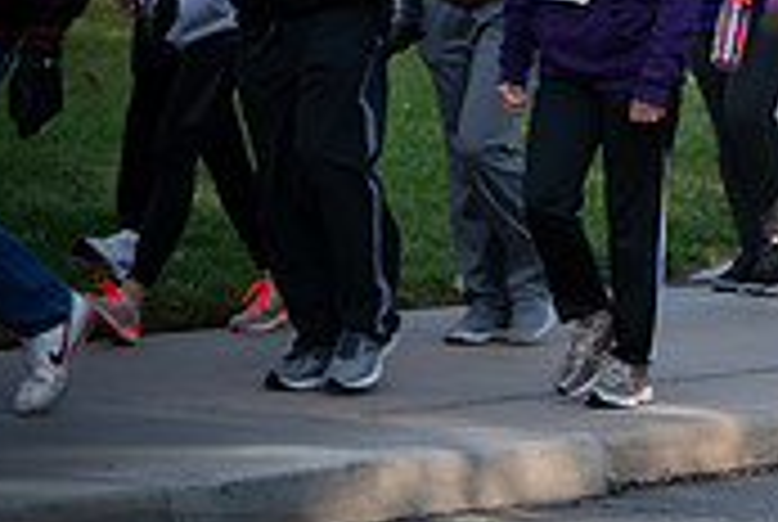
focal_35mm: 569
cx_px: 1088
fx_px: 12318
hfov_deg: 3.6
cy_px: -214
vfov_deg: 2.4
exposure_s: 1/500
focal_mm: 170
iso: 200
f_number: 5
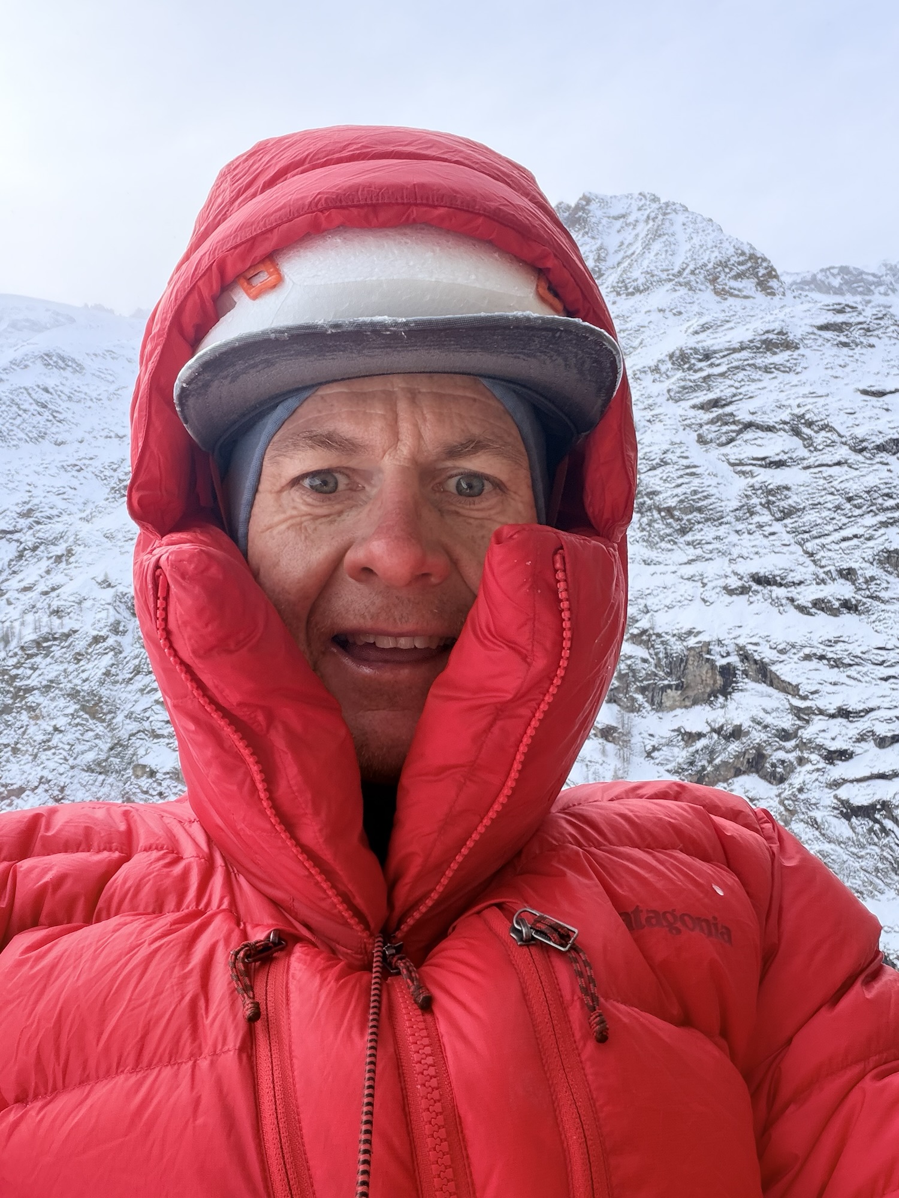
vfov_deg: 60.0
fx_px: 1039
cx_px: 450
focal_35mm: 30
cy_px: 599
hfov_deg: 46.8
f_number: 1.9
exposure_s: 1/198
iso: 40
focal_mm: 2.71
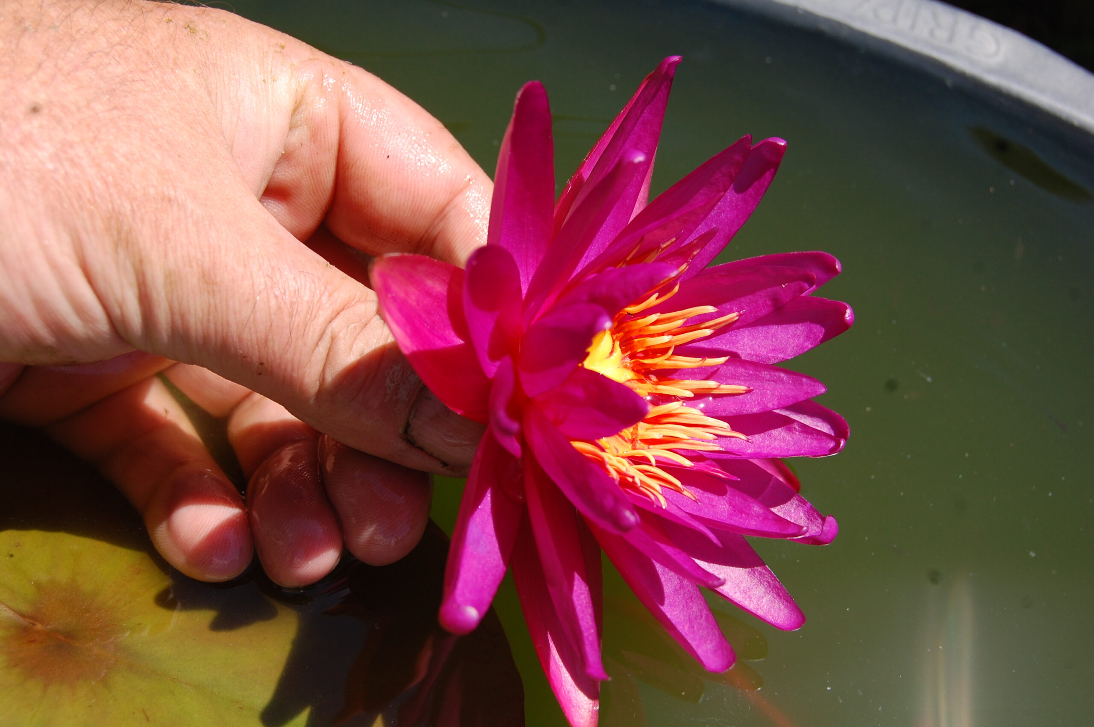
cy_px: 364
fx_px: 1731
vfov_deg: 23.7
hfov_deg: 35.1
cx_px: 547
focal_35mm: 57
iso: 200
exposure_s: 1/320
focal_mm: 38
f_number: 9
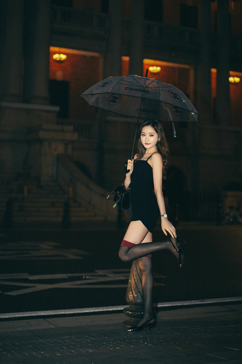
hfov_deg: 27.0
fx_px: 504
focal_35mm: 50
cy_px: 182
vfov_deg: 39.6
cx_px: 121
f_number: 2
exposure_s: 1/100
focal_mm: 50
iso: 250
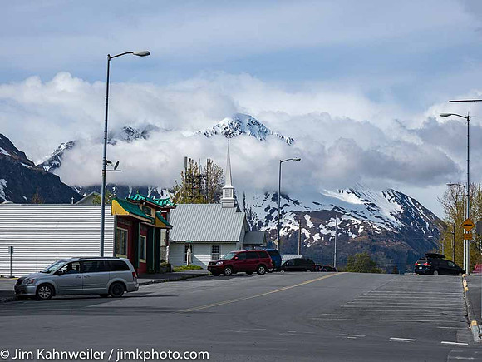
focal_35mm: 100
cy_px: 181
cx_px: 241
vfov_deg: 14.8
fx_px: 1392
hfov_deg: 19.6
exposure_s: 1/1600
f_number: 6.3
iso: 200
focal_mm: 50
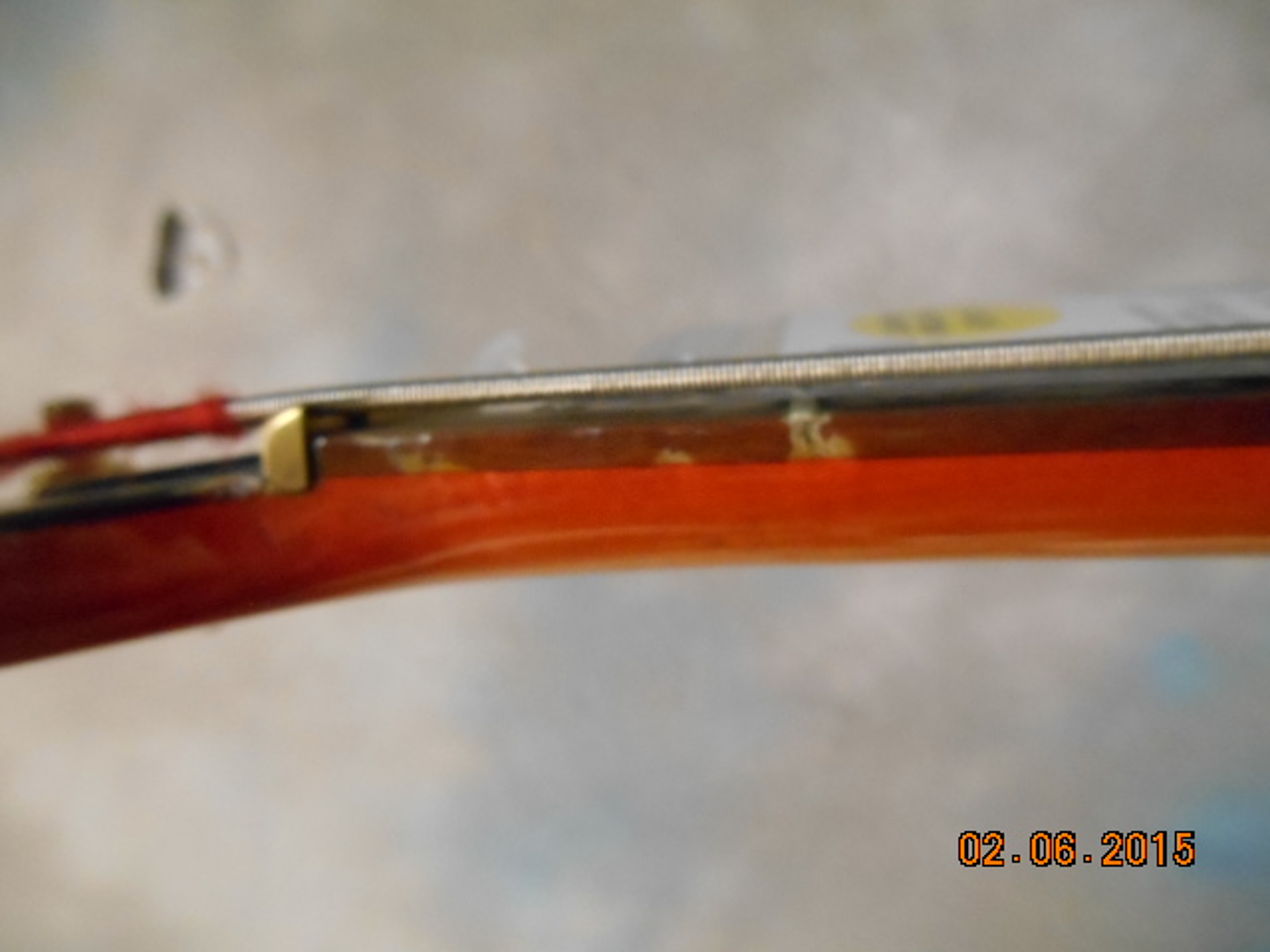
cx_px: 635
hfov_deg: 67.3
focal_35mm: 26
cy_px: 476
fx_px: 954
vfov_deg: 53.1
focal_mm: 4.7
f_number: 3.4
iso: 800
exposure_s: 1/30
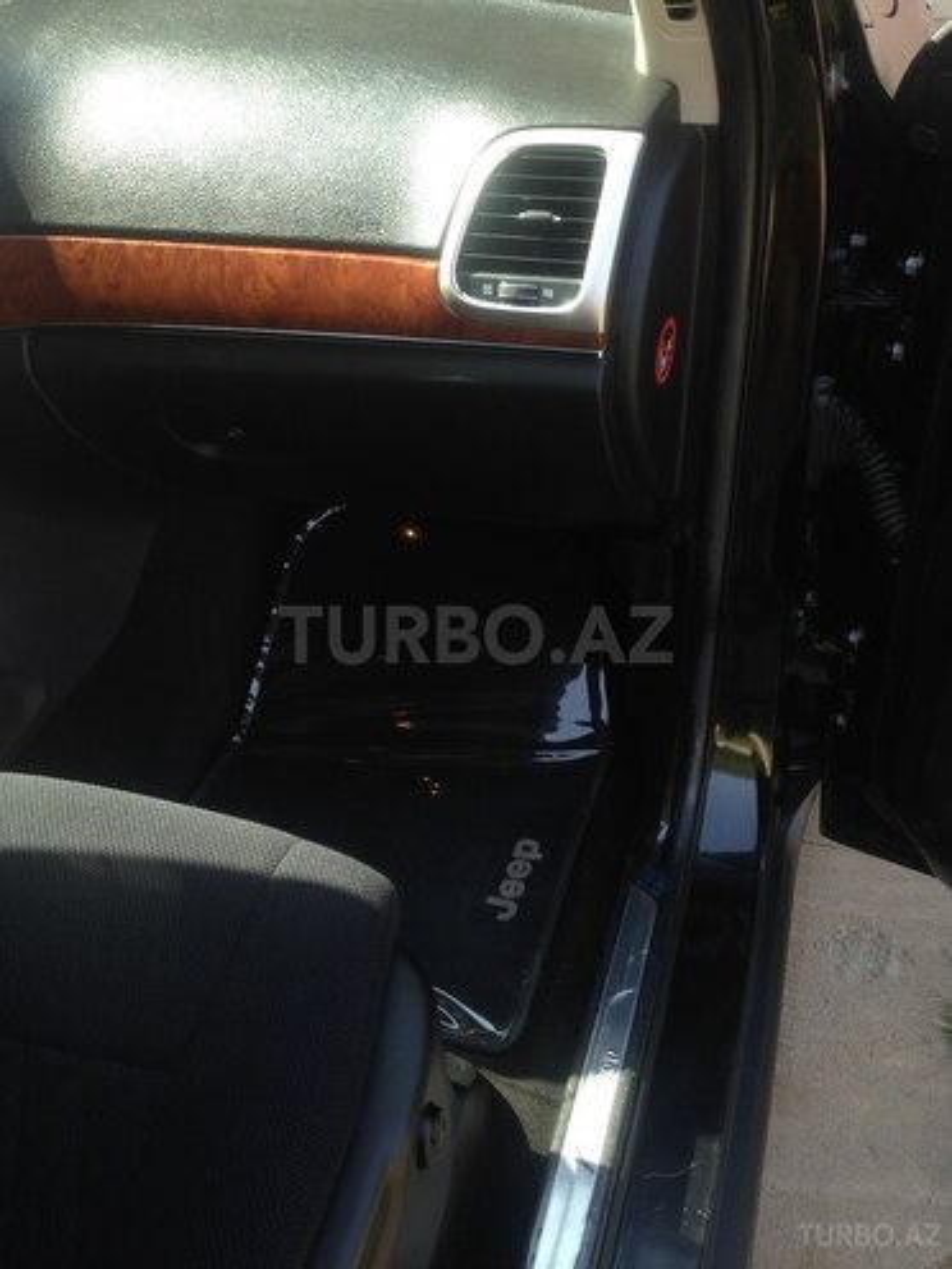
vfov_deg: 55.4
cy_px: 634
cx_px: 476
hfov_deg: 42.9
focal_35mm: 33
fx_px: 1210
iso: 50
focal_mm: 4.12
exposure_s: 1/125
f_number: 2.4
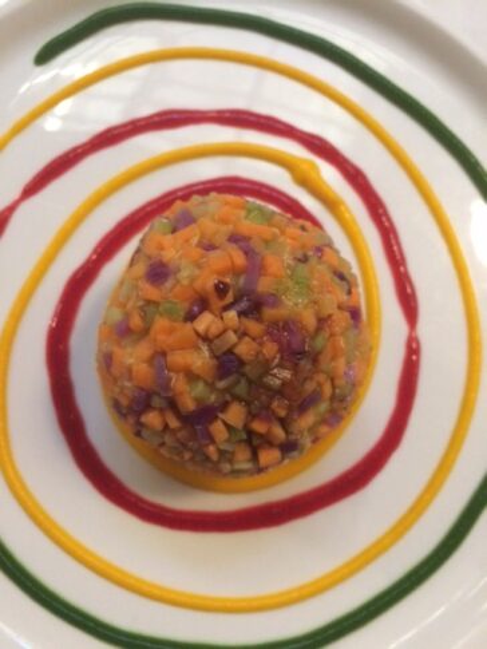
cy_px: 324
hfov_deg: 48.2
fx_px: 544
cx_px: 244
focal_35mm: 29
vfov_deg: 61.6
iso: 320
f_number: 2.2
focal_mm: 4.15
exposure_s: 1/17
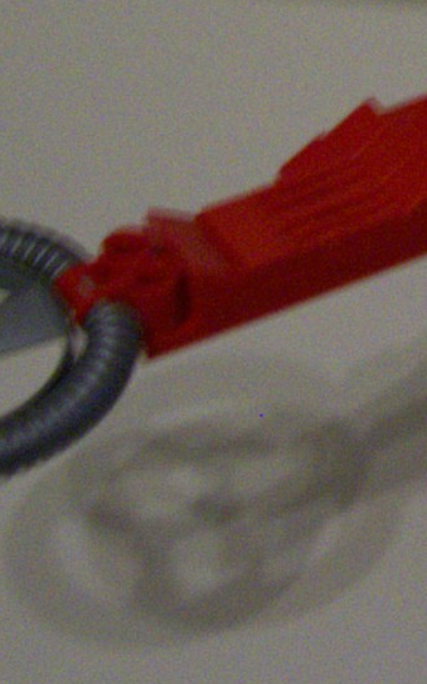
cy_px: -45
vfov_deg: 15.0
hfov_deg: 9.2
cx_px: 762
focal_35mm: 136
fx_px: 2534
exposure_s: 1/8
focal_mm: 5.6
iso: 160
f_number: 2.7
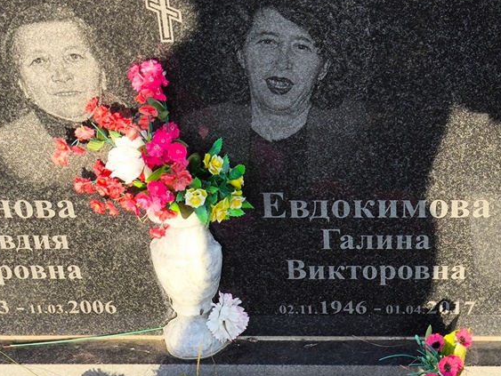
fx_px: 1028
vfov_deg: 20.7
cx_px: 346
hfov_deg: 27.2
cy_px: 226
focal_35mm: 71
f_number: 1.7
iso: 50
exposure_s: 1/590
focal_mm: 4.71
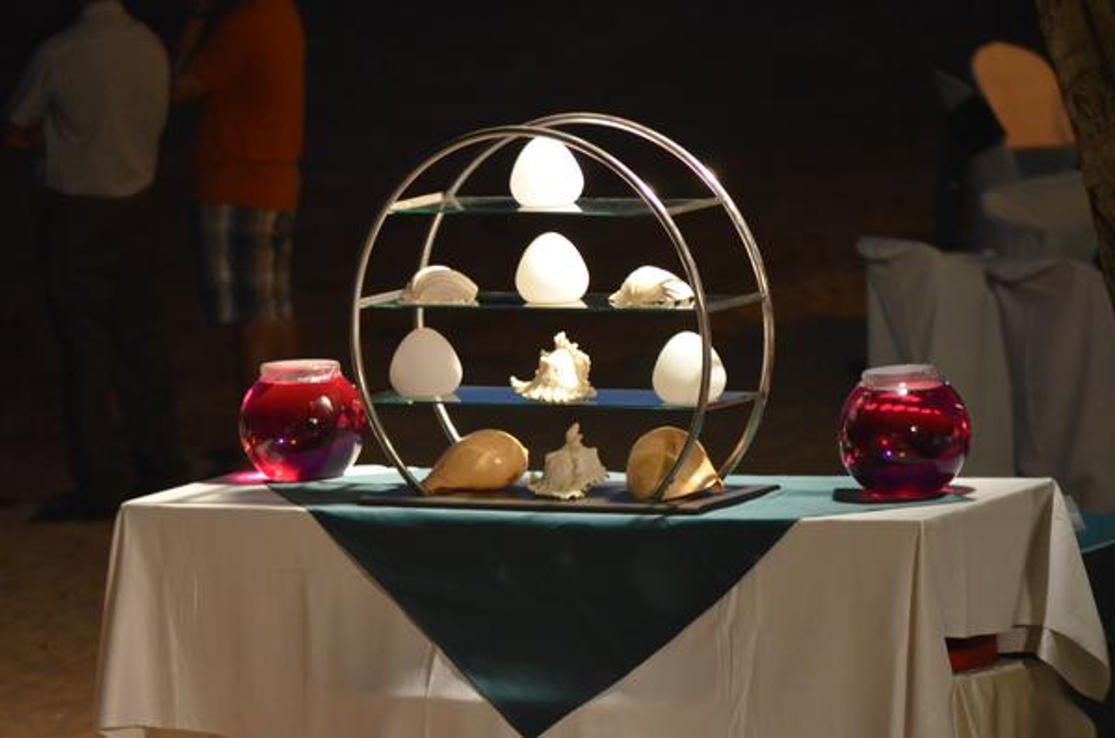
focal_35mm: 330
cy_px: 369
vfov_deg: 4.1
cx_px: 558
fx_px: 10197
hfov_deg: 6.3
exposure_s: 1/40
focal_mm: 220
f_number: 4.8
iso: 3200
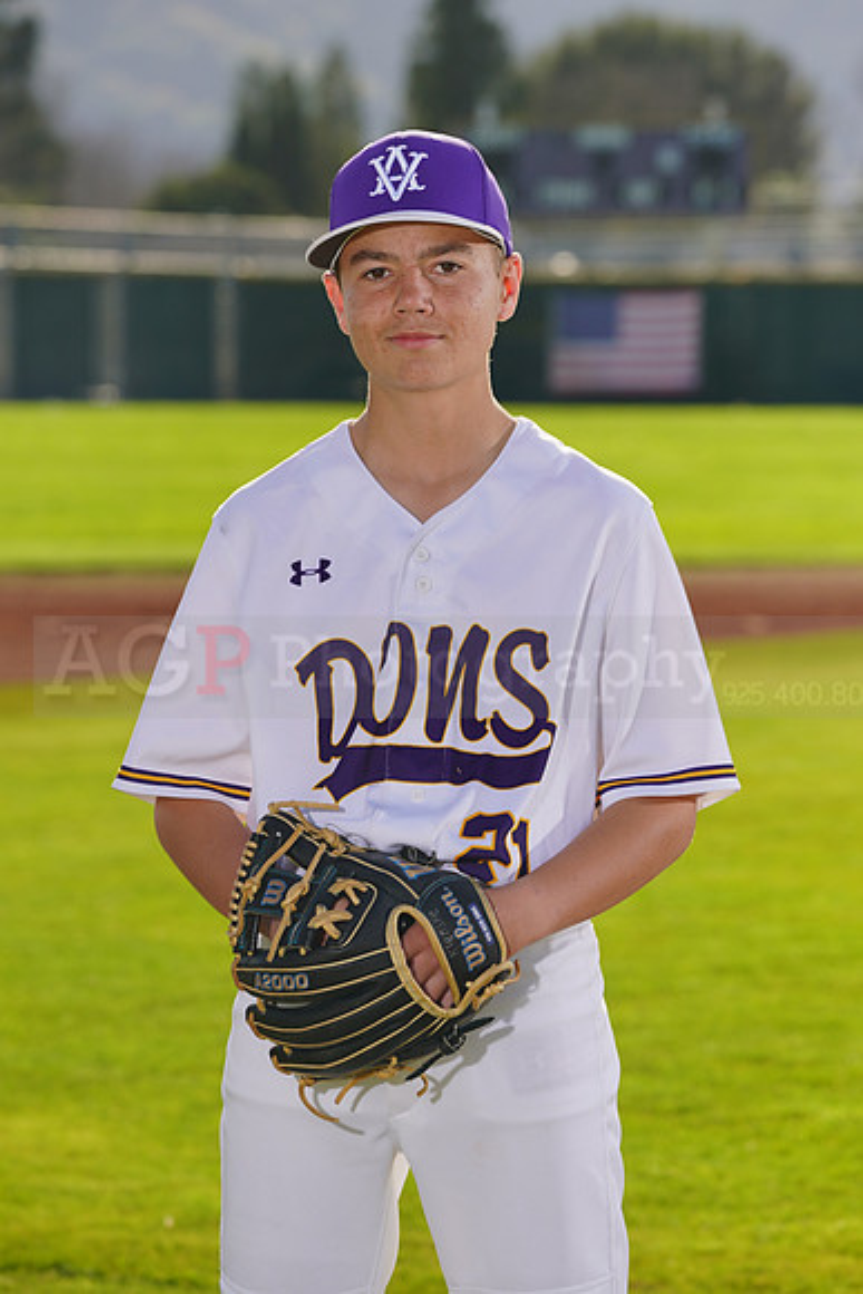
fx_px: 7115
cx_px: 432
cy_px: 647
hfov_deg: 6.9
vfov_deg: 10.4
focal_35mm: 198
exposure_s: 1/250
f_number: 9
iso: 100
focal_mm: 198
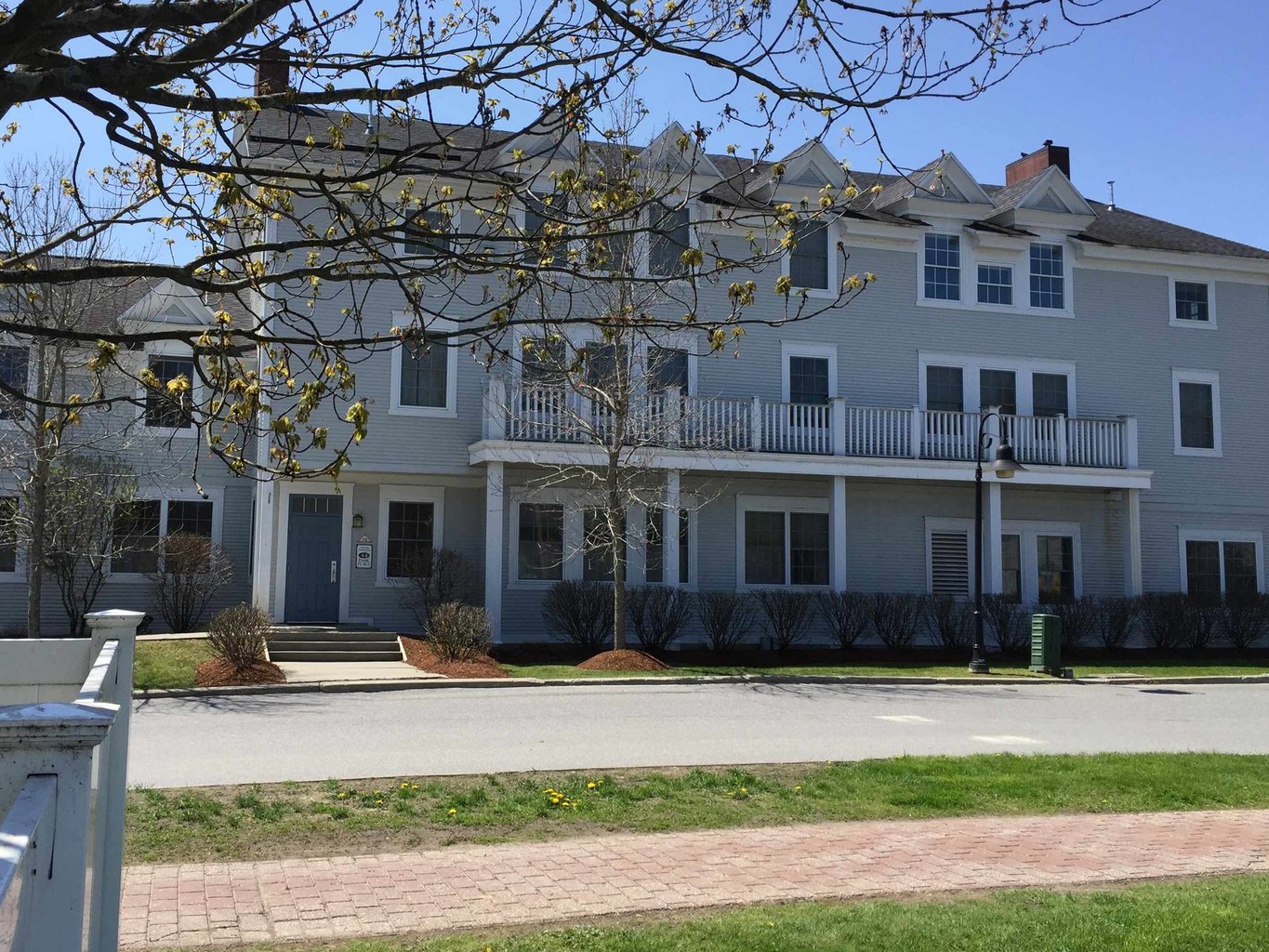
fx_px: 1247
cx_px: 534
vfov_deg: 41.8
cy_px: 443
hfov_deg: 53.7
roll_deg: -0.9
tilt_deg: +4.9
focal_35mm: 34
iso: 32
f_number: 2.2
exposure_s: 1/1582
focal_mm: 4.15
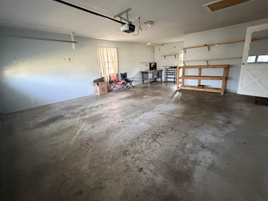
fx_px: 124
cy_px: 94
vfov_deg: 78.0
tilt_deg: -13.8
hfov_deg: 94.5
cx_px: 134
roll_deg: +3.2
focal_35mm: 16
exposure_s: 1/60
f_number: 2.2
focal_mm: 2.22
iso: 1000
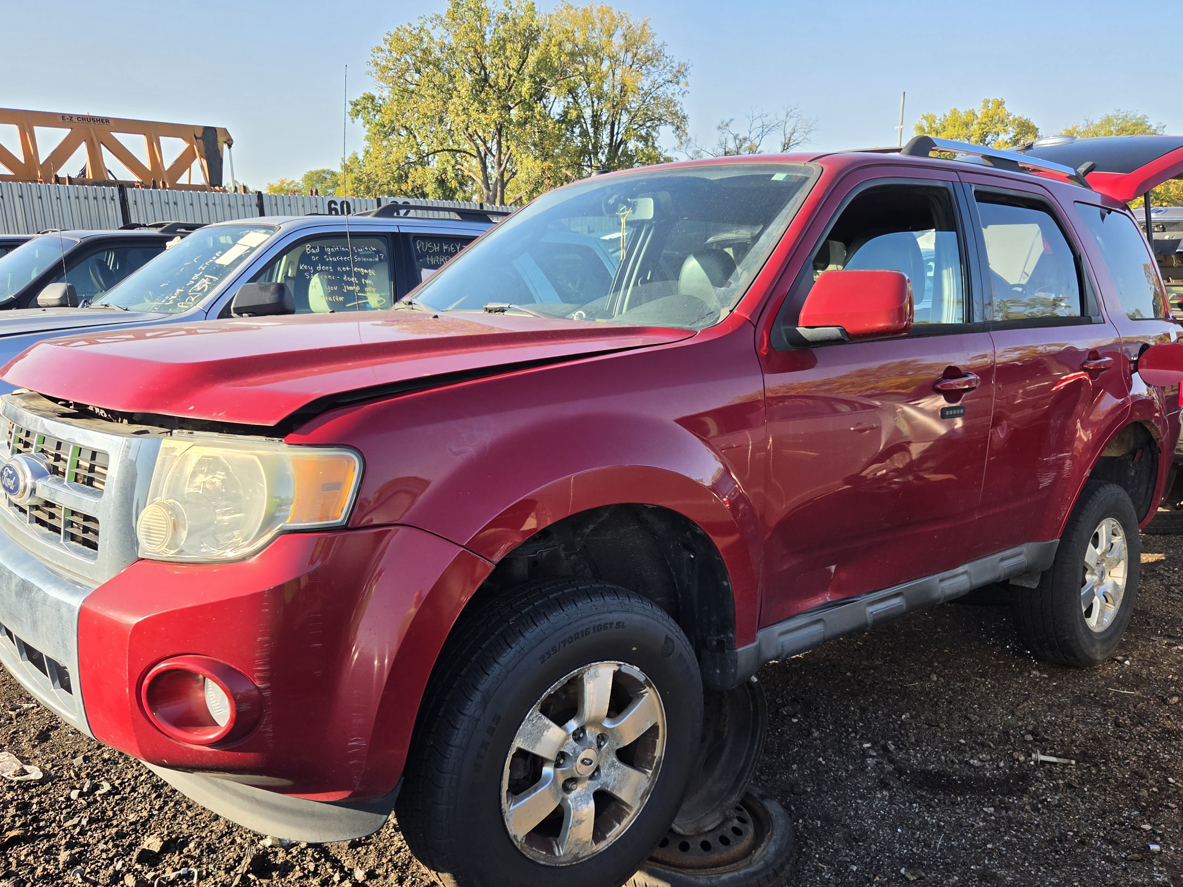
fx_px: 957
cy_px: 533
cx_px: 608
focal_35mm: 28
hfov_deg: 63.4
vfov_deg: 49.4
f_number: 1.8
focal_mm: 5.4
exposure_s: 1/2111
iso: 80
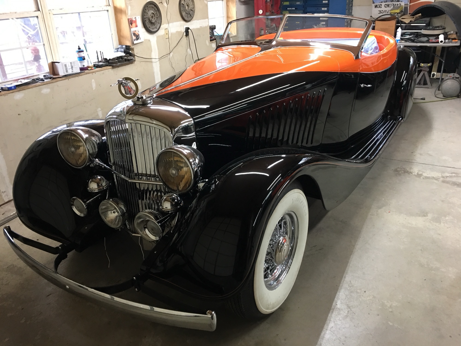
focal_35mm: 29
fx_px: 386
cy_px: 173
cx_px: 230
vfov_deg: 48.2
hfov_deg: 61.7
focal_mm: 4.15
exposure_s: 1/15
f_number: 2.2
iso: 64
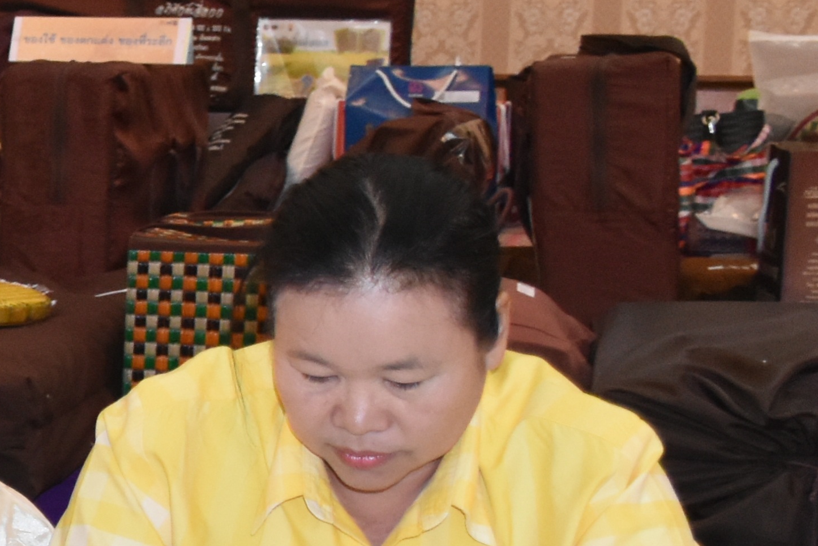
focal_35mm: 137
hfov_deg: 13.1
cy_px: 395
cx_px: -798
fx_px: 3113
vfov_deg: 10.0
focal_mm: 22
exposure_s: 1/60
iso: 1600
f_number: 3.5
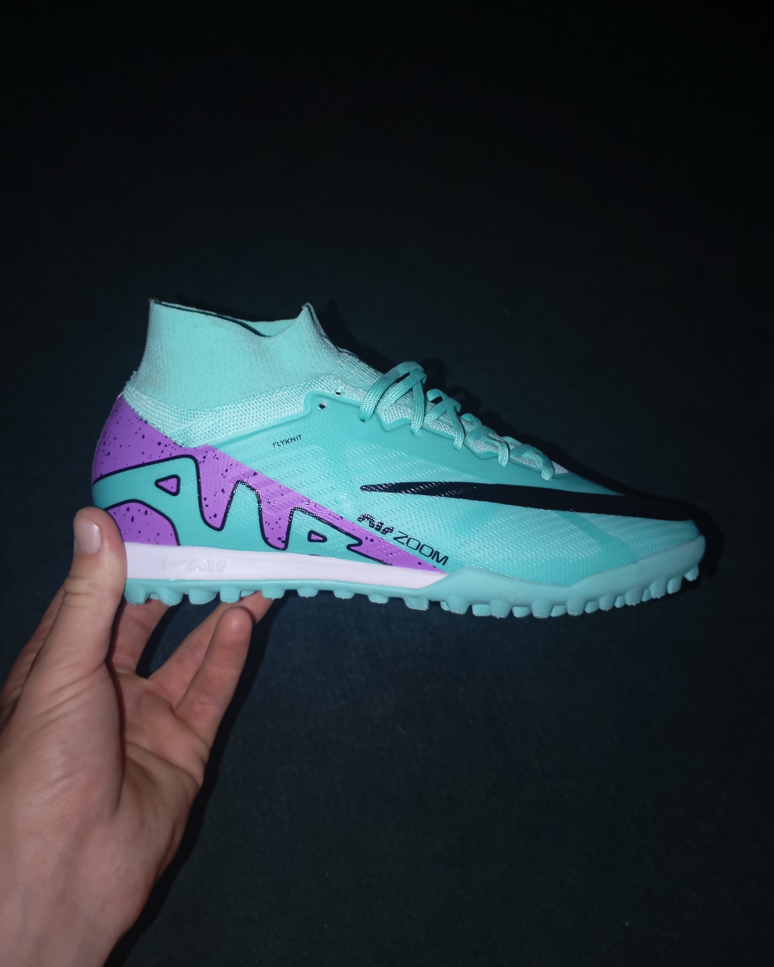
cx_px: 388
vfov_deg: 58.7
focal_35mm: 30
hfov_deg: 48.5
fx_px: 859
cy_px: 441
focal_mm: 4.27
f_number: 1.8
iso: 187
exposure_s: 1/16.7
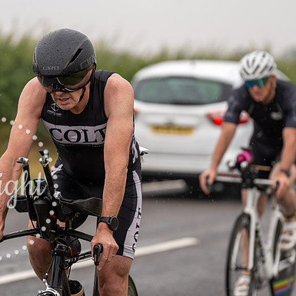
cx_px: 105
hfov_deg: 7.3
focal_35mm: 241
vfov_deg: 7.3
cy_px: 148
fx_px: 2332
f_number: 4
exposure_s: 1/1000
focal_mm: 188
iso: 100
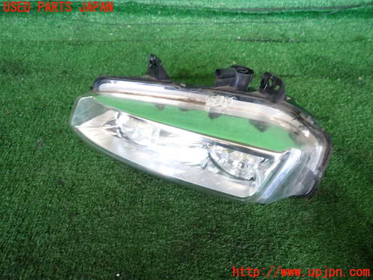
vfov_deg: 54.9
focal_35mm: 25
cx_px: 186
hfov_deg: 69.4
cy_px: 140
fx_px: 269
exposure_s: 1/60
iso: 200
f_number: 2
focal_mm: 4.5
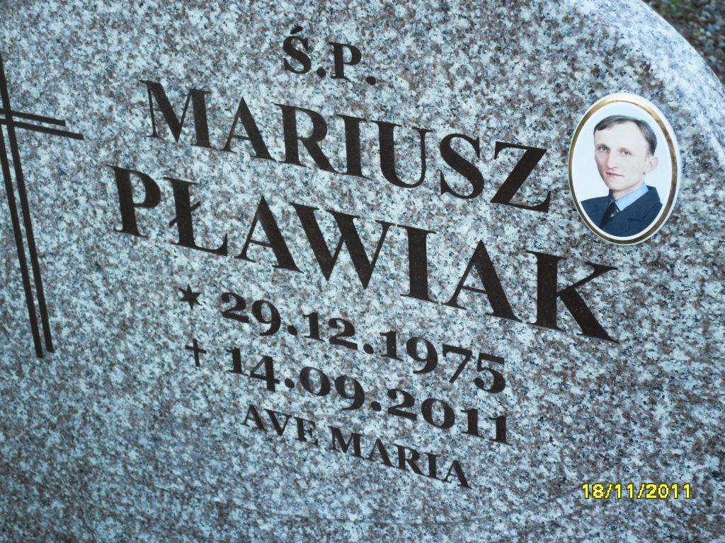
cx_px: 362
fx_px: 1550
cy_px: 272
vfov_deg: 19.9
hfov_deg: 26.3
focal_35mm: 74
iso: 100
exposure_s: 1/90
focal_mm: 13.2
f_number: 3.9
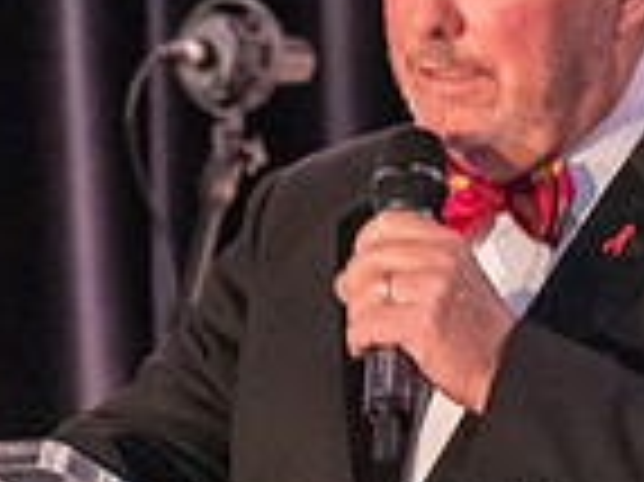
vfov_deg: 2.0
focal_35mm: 759
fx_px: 14109
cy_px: 520
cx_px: 32
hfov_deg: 2.6
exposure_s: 1/60
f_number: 4.8
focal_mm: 130
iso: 6400
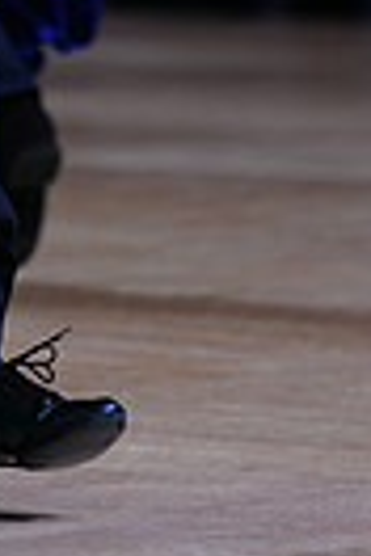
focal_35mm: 718
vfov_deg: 2.9
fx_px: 11098
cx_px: -91
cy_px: -480
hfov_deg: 1.9
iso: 500
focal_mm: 164
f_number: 2.8
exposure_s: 1/500
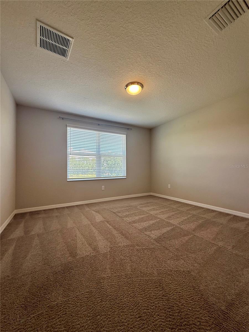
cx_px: 124
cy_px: 166
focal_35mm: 14
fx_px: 134
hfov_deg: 85.7
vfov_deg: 102.1
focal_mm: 2.22
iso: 80
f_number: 2.2
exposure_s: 1/120
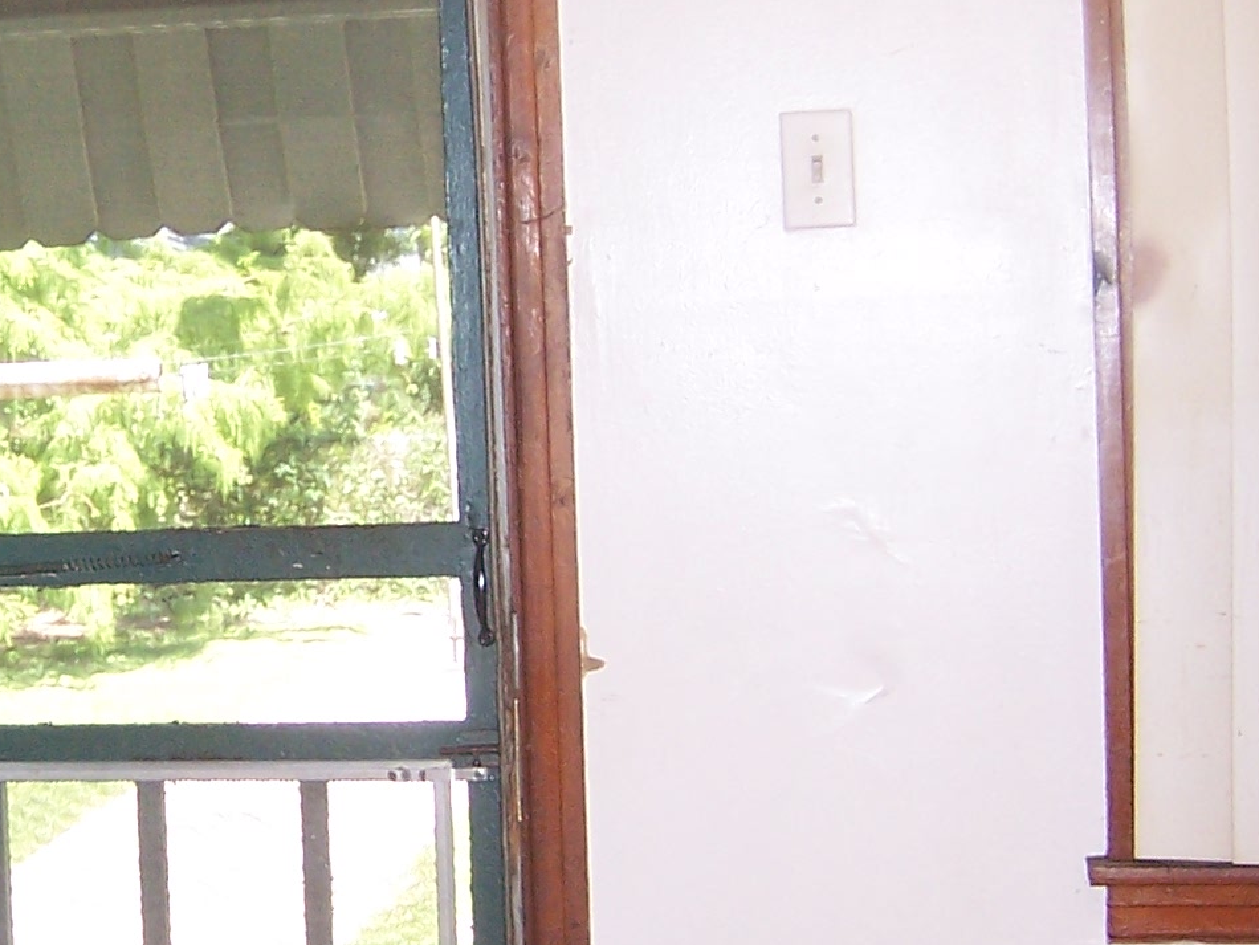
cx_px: 91
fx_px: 2910
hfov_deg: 23.7
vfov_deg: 18.4
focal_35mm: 80
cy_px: 429
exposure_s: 1/60
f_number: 2.8
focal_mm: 5.5
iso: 140
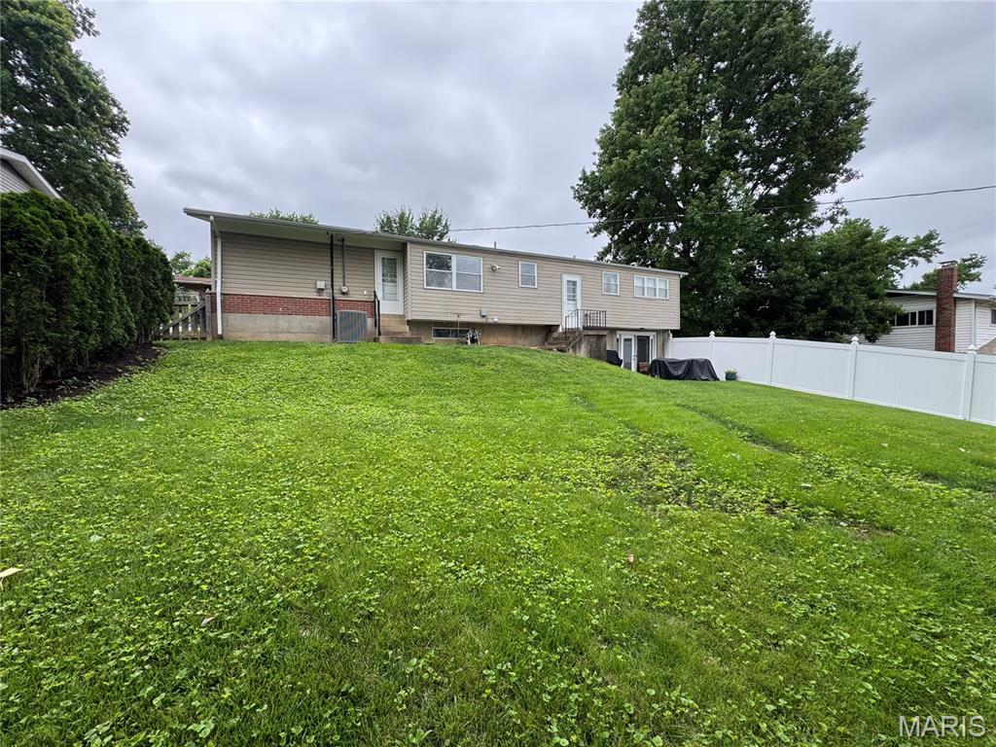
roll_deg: +0.8
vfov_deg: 85.7
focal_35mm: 14
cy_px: 374
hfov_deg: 102.1
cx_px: 498
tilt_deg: -2.5
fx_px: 403
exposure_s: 1/289
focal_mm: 2.22
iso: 40
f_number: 2.2
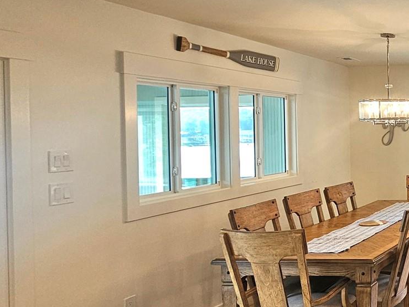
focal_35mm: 36
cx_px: 548
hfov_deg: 34.1
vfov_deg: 39.5
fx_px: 425
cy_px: 129
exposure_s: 1/60.2
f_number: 2.2
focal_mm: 2.2
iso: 80
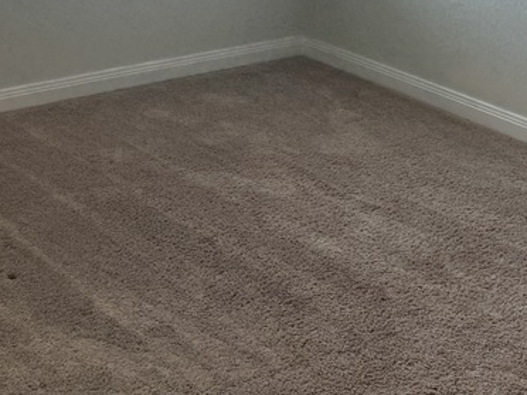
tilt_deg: -8.1
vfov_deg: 14.9
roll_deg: -1.3
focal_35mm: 93
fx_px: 1416
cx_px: 105
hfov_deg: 20.8
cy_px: -166
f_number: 1.78
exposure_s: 1/165
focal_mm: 6.76
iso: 80
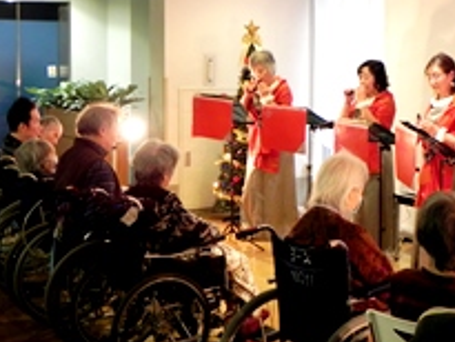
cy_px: 119
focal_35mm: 70
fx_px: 921
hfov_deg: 27.4
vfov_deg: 21.0
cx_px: 344
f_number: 3.2
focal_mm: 7.3
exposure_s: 1/27.5
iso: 400
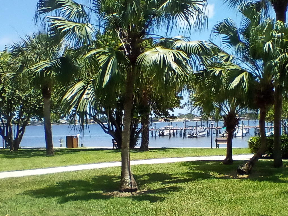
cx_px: 172
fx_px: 408
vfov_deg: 29.4
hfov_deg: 38.8
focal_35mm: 49
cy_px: 151
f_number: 2.4
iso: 102
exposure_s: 1/894
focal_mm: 2.38
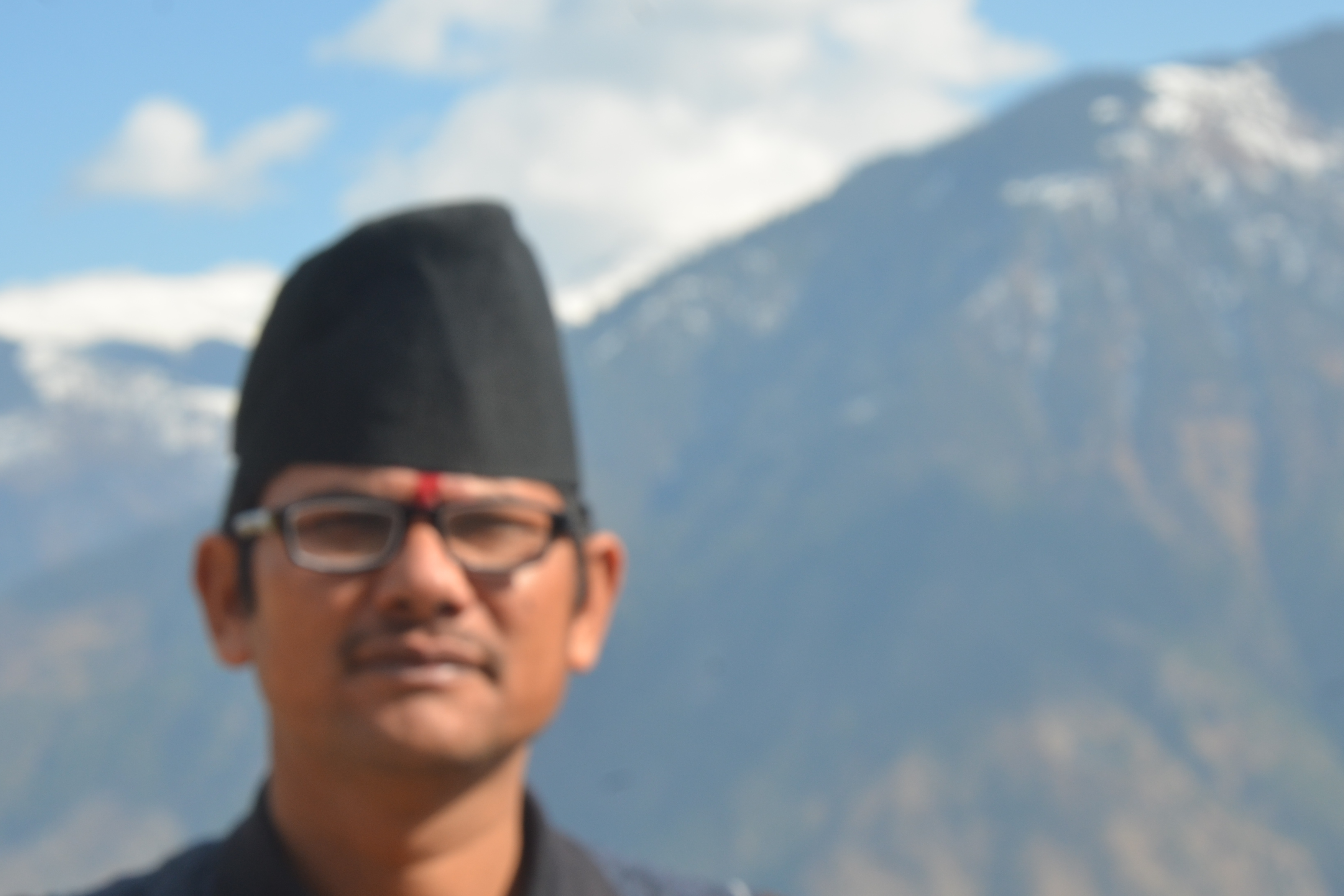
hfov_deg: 21.5
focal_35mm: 95
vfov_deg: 14.4
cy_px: 419
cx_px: 792
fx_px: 3535
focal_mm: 45
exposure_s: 1/250
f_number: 8
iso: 200
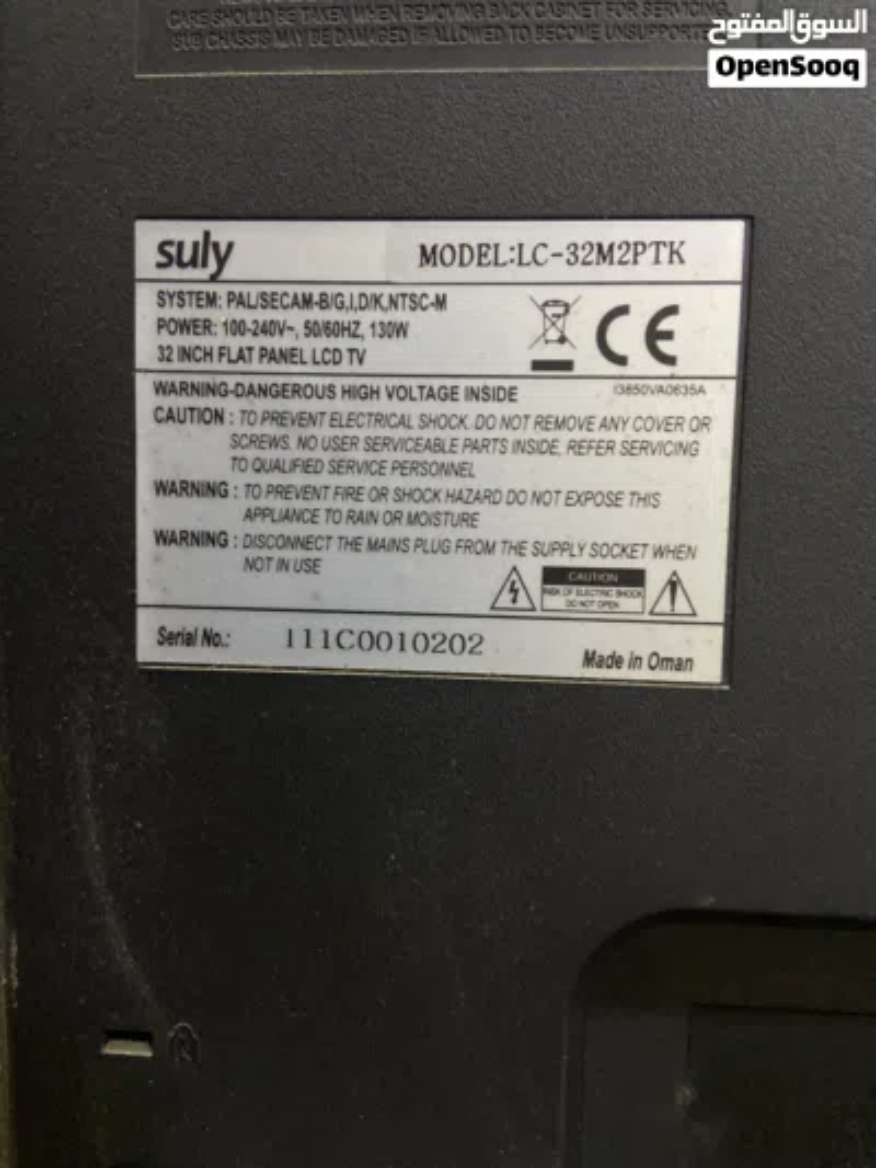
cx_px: 438
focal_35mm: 26
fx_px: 877
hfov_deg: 53.1
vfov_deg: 67.3
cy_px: 584
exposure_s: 1/33
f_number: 1.8
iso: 400
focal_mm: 4.25
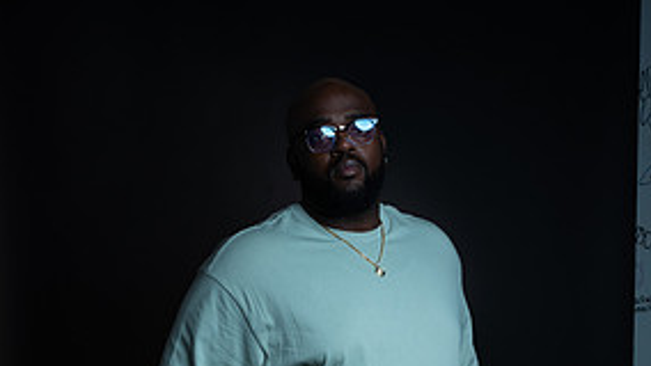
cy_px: 494
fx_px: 1002
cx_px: 323
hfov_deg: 36.0
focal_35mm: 58
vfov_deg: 19.0
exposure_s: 1/200
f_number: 6.3
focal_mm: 35
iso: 500
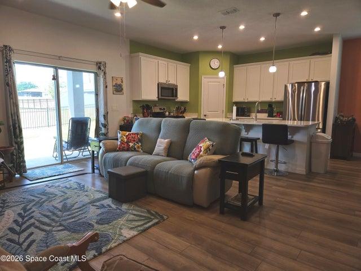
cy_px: 136
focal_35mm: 23
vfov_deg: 58.9
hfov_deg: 73.9
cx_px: 180
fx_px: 240
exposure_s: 1/120
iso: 50
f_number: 1.8
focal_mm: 5.4
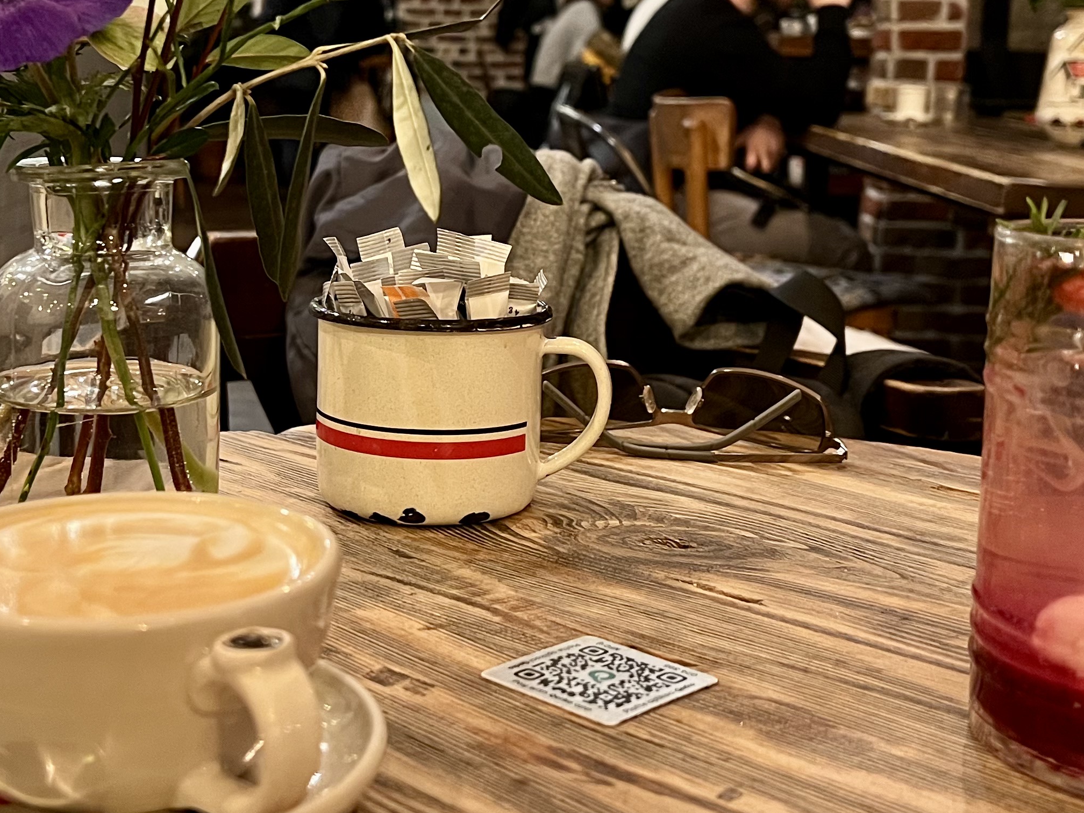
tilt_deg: -6.6
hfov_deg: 36.7
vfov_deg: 27.7
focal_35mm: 52
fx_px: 1628
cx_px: 444
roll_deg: -1.3
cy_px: 222
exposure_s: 1/33
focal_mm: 5.7
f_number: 1.5
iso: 400
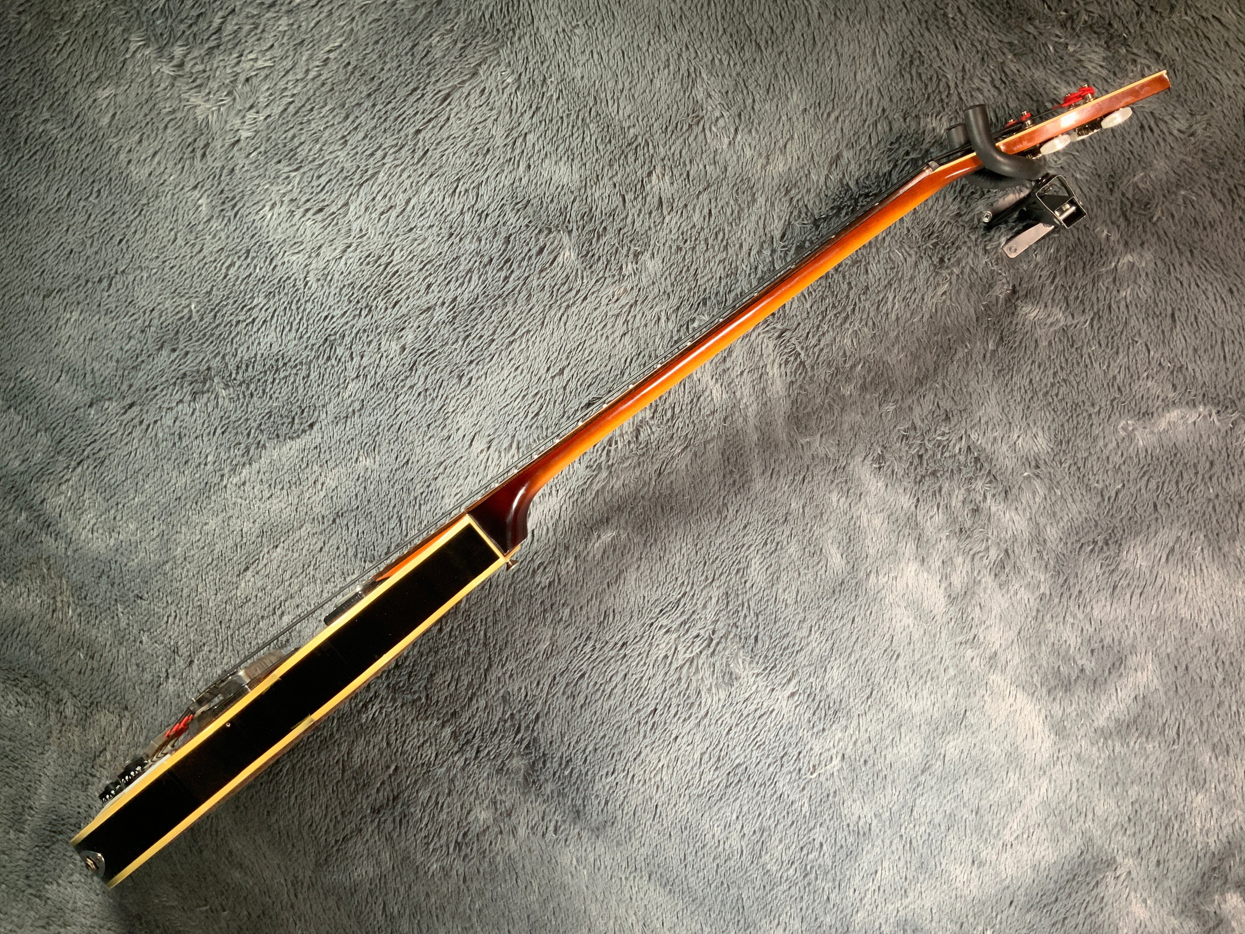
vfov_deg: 45.4
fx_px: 1115
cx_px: 641
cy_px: 446
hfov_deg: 58.3
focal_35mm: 31
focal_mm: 3
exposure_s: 1/104
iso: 64
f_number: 1.8
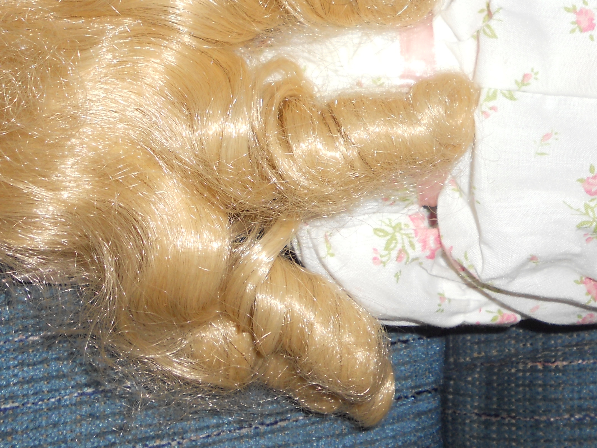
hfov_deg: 31.9
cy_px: 38
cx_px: 404
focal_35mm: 60
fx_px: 1035
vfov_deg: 23.7
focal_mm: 5.8
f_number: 3.5
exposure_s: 1/25
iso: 80
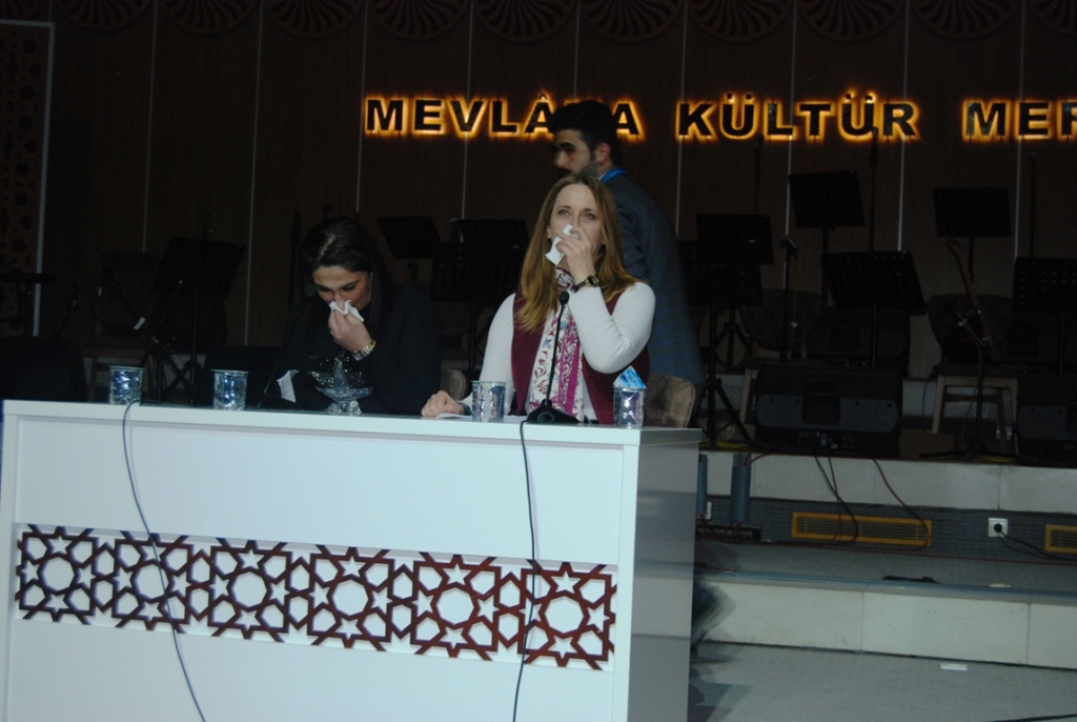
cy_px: 361
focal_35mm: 51
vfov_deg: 26.6
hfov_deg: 38.8
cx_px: 538
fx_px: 1528
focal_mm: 34
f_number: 4.5
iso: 400
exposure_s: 1/60
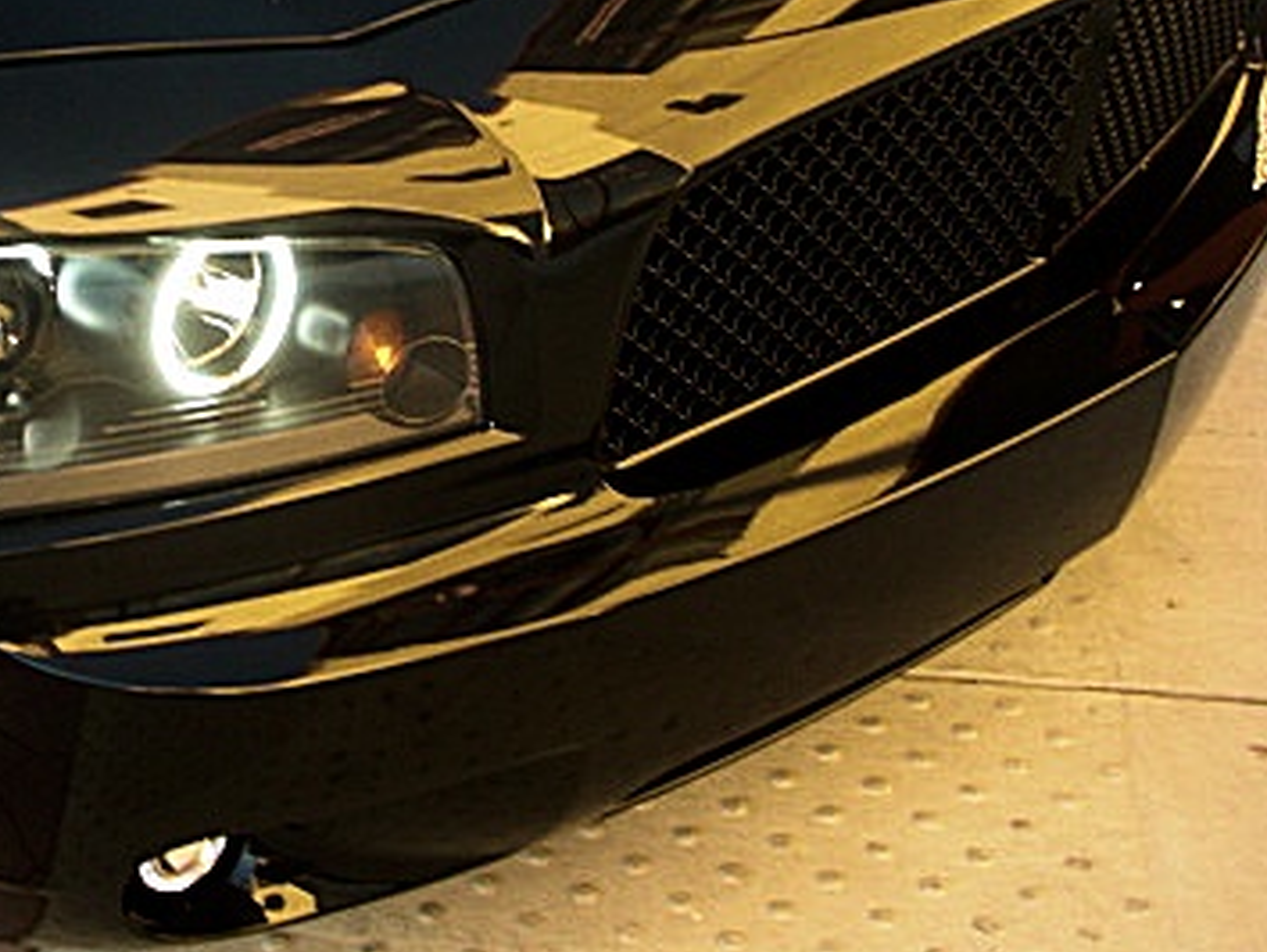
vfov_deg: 22.3
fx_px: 2381
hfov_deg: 29.0
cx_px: 204
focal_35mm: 65
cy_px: 179
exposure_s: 1/125
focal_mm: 6.3
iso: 200
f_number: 2.8
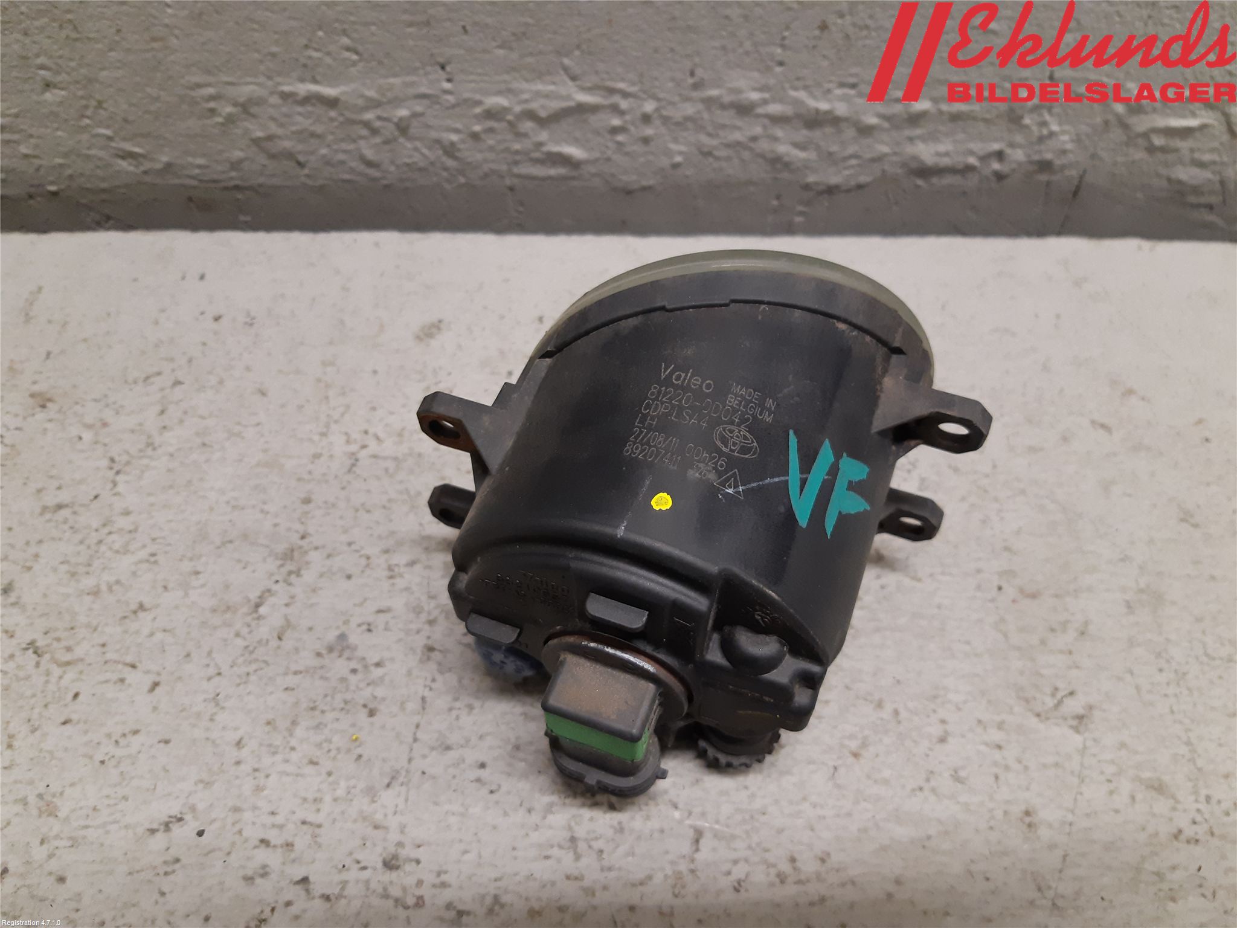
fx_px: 929
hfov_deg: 67.3
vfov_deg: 53.1
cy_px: 464
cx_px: 618
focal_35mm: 26
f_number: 1.7
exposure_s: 1/50
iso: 200
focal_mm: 3.93
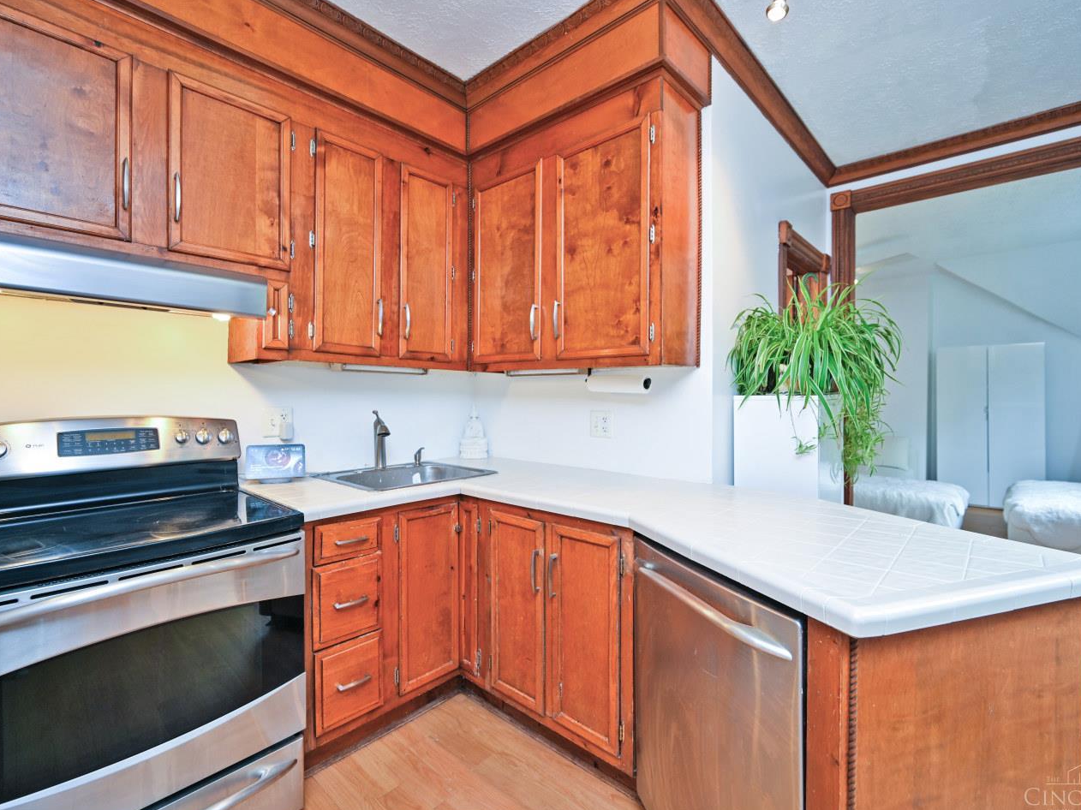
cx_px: 513
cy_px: 398
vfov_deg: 78.1
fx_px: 500
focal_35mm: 16
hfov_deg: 94.4
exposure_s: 1/60
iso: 220
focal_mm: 14
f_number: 4
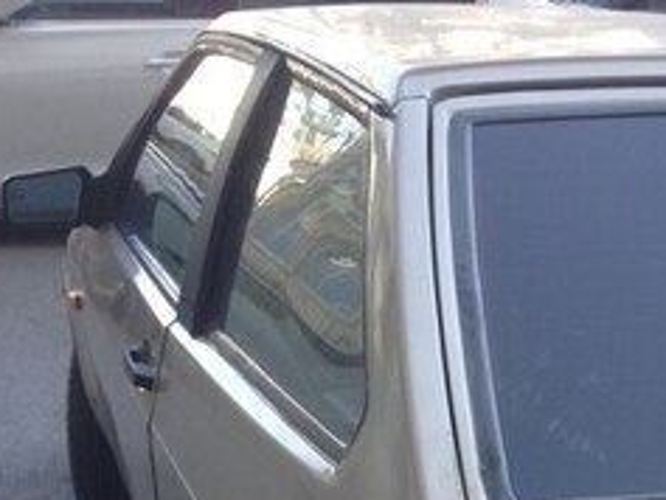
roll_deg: -2.2
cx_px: 753
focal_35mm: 92
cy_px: 645
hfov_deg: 20.2
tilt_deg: -20.9
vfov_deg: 15.3
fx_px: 1771
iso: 50
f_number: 2.4
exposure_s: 1/161
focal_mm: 4.12
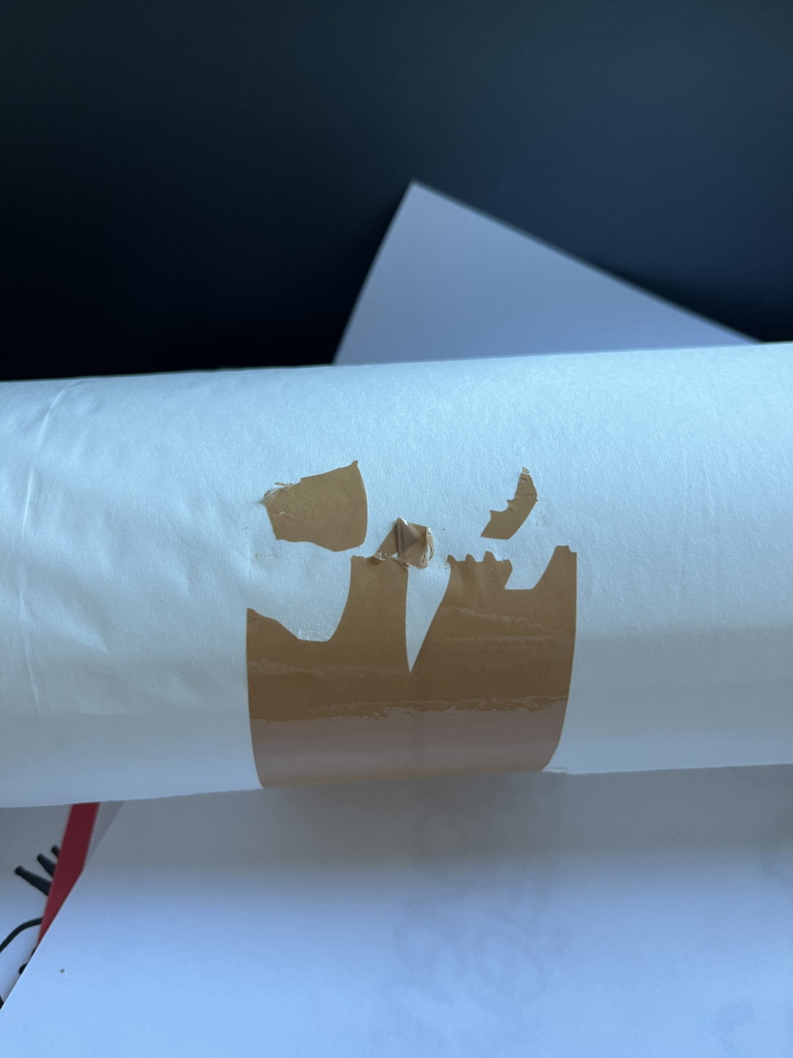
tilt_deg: -56.3
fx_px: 794
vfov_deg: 67.3
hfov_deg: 53.1
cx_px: 396
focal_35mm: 26
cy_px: 529
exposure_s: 1/60
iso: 125
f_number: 1.6
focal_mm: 5.1
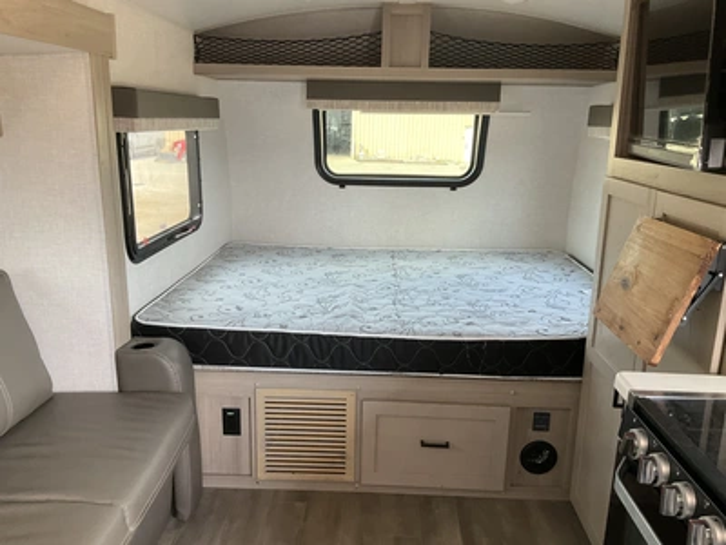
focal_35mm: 29
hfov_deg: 61.7
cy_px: 272
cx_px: 363
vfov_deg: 48.2
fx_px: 608
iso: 80
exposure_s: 1/60
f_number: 1.8
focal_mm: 3
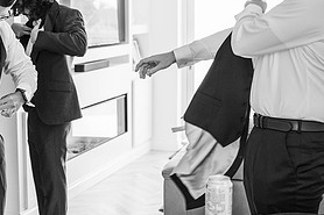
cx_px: 20
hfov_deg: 26.6
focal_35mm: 73
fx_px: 657
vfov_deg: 18.6
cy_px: 99
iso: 560
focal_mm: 35
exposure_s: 1/200
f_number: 2.8
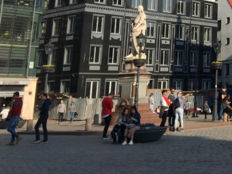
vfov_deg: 16.3
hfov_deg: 20.8
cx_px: 315
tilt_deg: +17.5
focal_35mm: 84
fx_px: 563
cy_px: -71
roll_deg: +1.3
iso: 25
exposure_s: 1/1012
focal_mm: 4.15
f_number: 2.2
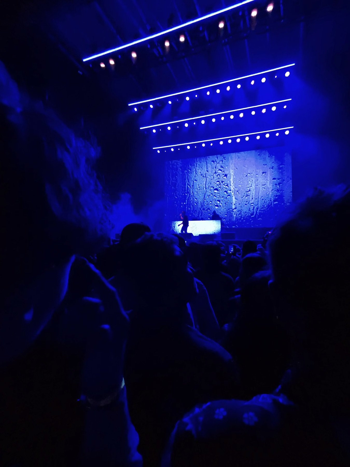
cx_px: 175
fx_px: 175
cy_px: 234
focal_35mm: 13
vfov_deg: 106.2
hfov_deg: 89.9
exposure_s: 1/120
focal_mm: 2.24
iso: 1872
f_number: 2.2
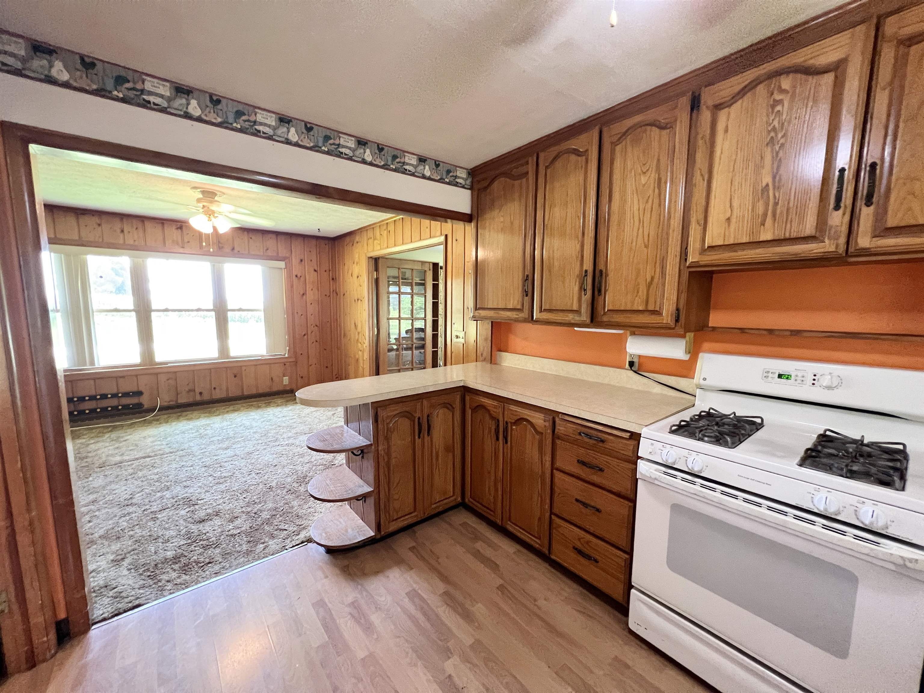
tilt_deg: -4.6
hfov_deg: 106.2
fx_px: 347
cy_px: 346
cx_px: 462
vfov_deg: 89.9
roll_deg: -0.9
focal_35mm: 13
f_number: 1.8
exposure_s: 1/60
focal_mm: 1.57
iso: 400
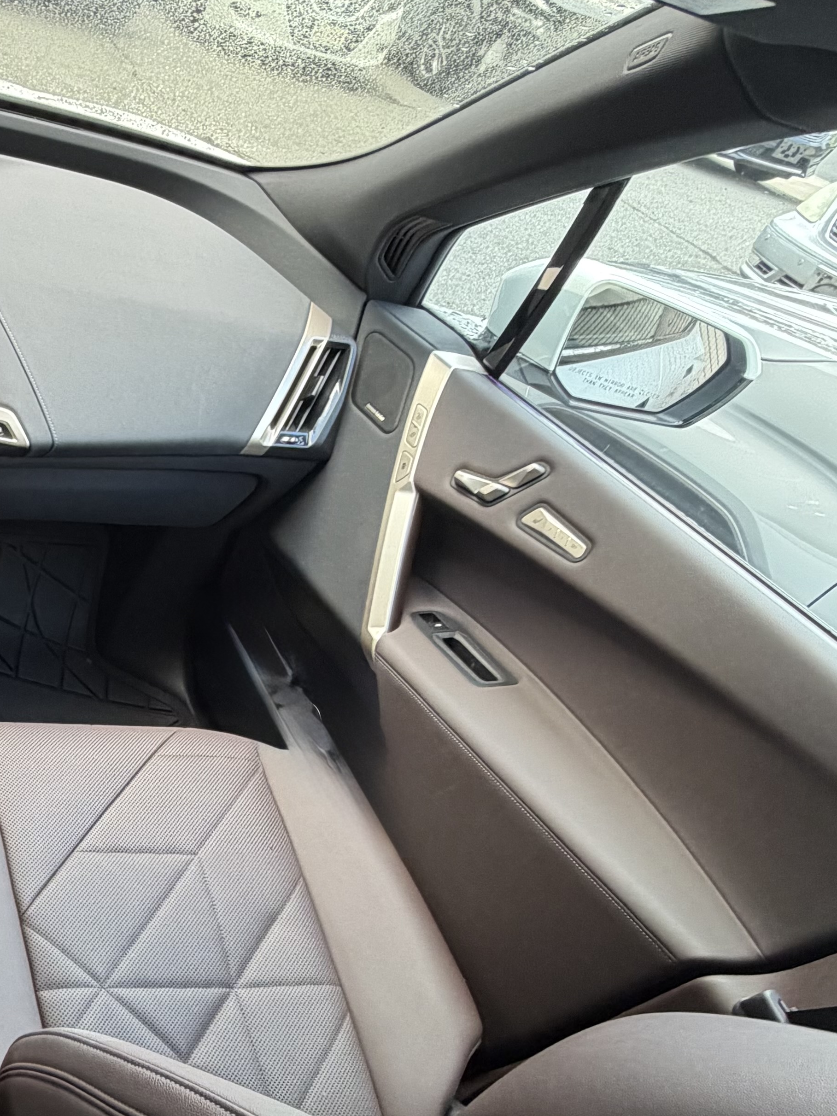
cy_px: 684
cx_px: -101
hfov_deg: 36.0
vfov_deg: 54.8
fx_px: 1064
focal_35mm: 33
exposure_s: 1/98
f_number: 2.2
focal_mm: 2.22
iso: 160
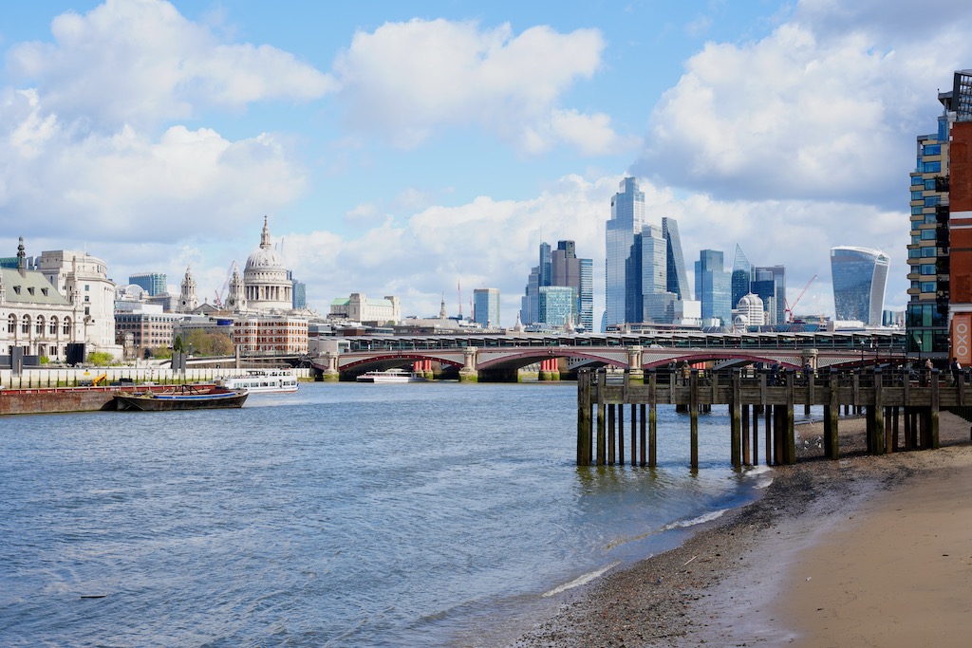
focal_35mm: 46
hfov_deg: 42.7
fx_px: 1245
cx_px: 486
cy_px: 324
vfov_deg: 29.2
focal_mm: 46.1
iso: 100
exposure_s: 1/125
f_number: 9
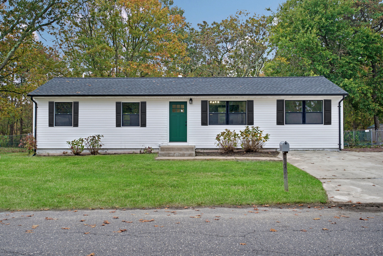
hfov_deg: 54.4
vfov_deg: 37.8
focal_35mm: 35
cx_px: 192
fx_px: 372
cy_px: 128
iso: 100
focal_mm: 35
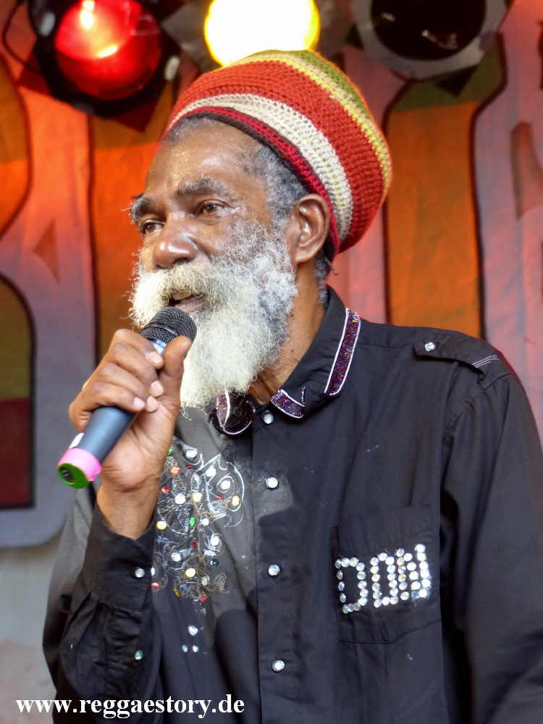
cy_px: 362
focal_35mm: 211
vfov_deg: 9.4
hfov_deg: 7.0
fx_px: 4413
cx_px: 272
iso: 250
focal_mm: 37.9
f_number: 2.8
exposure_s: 1/80
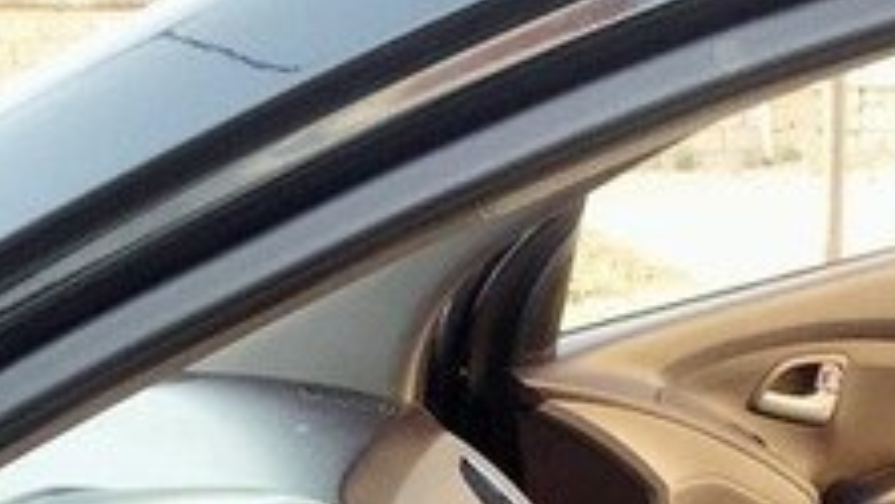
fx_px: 2231
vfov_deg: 11.9
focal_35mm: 94
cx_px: 867
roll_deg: +2.4
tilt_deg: -21.8
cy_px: 901
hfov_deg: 22.0
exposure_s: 1/50
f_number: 2.2
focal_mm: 4.15
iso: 32
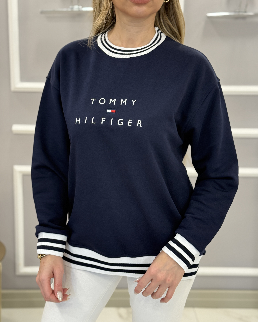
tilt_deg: -9.5
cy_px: 164
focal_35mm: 51
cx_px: 131
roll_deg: -1.5
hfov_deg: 29.7
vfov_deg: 36.7
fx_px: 487
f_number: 1.78
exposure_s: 1/50
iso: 160
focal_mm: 6.76
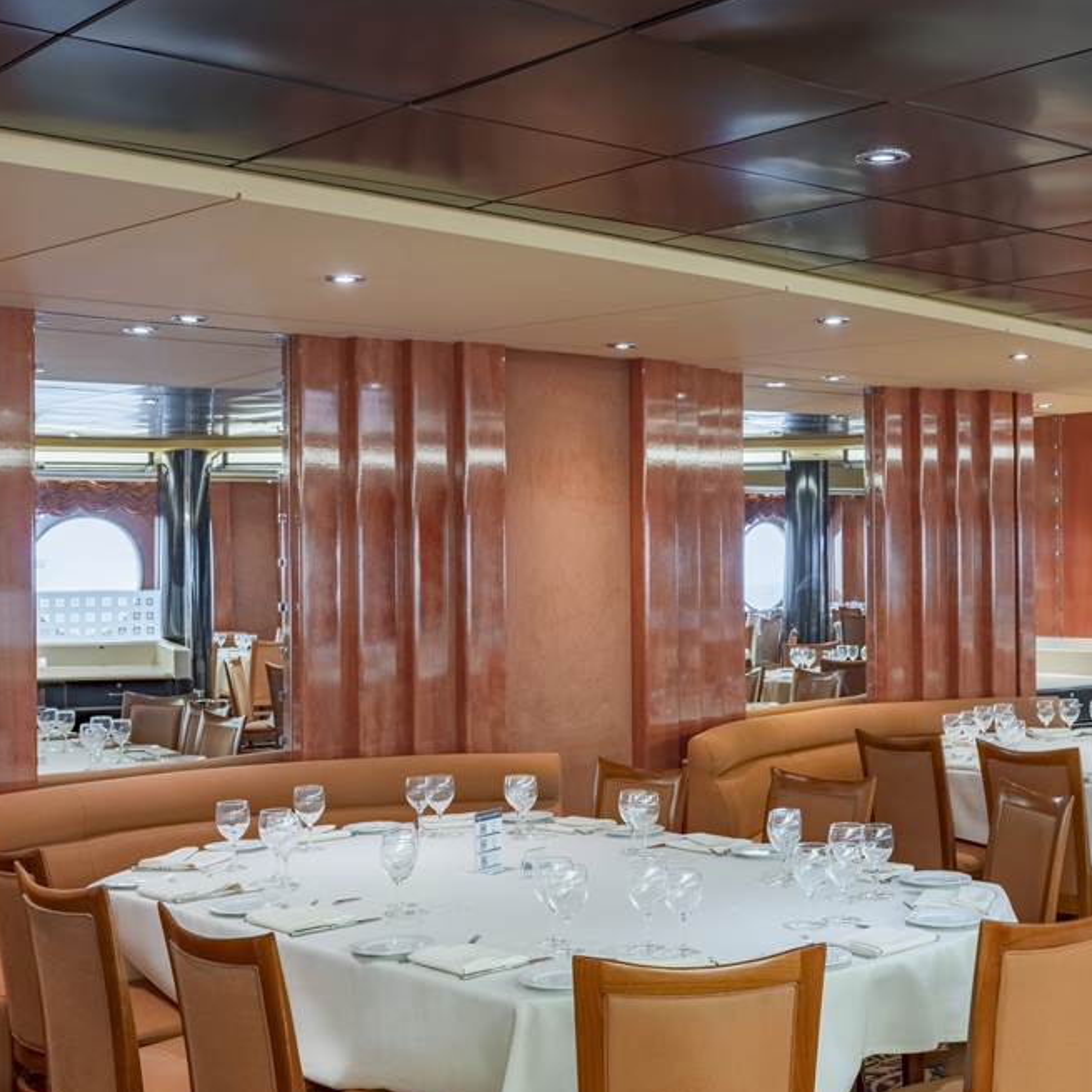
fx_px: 1713
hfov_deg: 34.7
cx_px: 792
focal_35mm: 48
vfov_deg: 35.4
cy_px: 550
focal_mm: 37
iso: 320
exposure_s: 1/30
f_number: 11
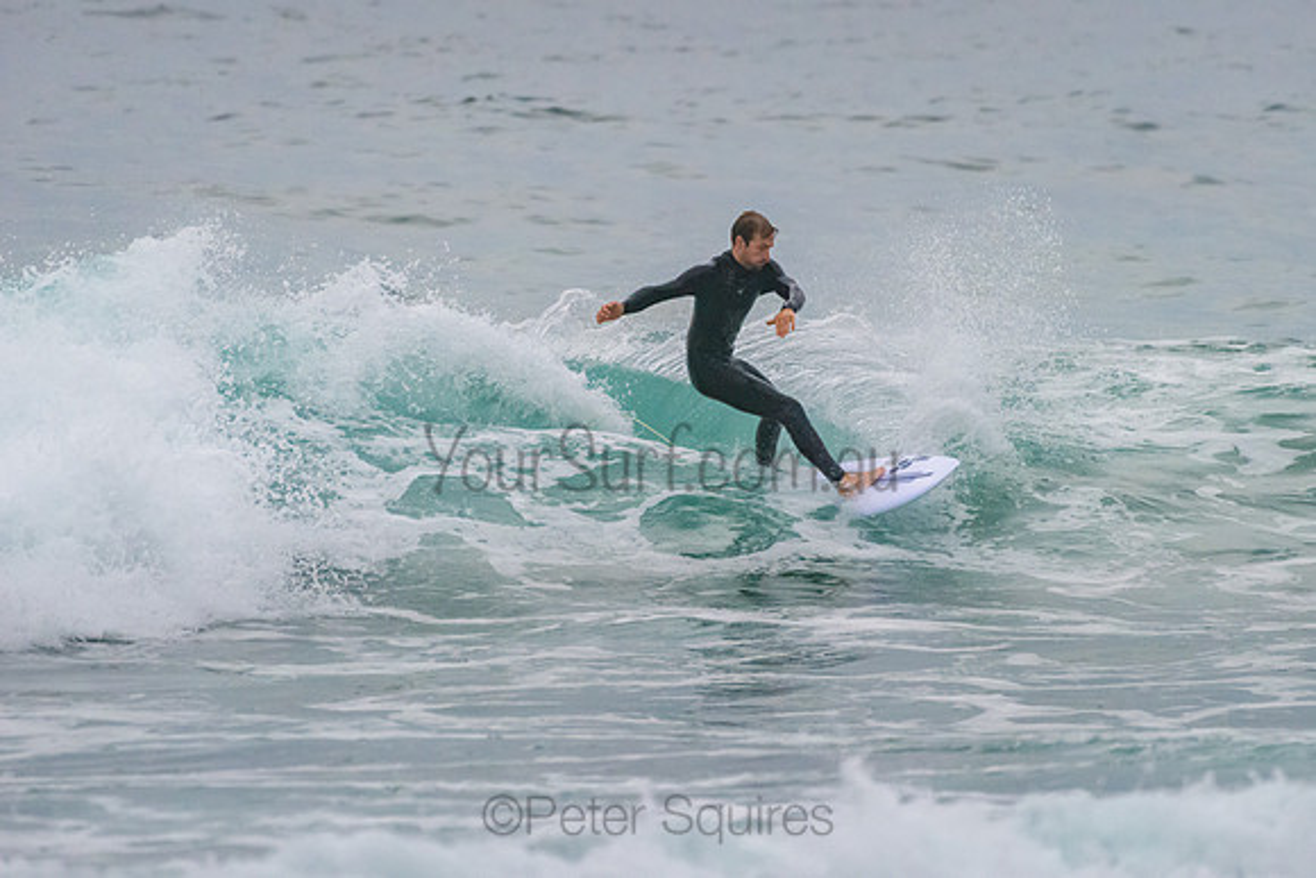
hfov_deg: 3.4
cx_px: 789
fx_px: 22417
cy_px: 348
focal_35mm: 613
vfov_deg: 2.2
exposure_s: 1/1250
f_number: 5.6
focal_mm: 500
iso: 2500
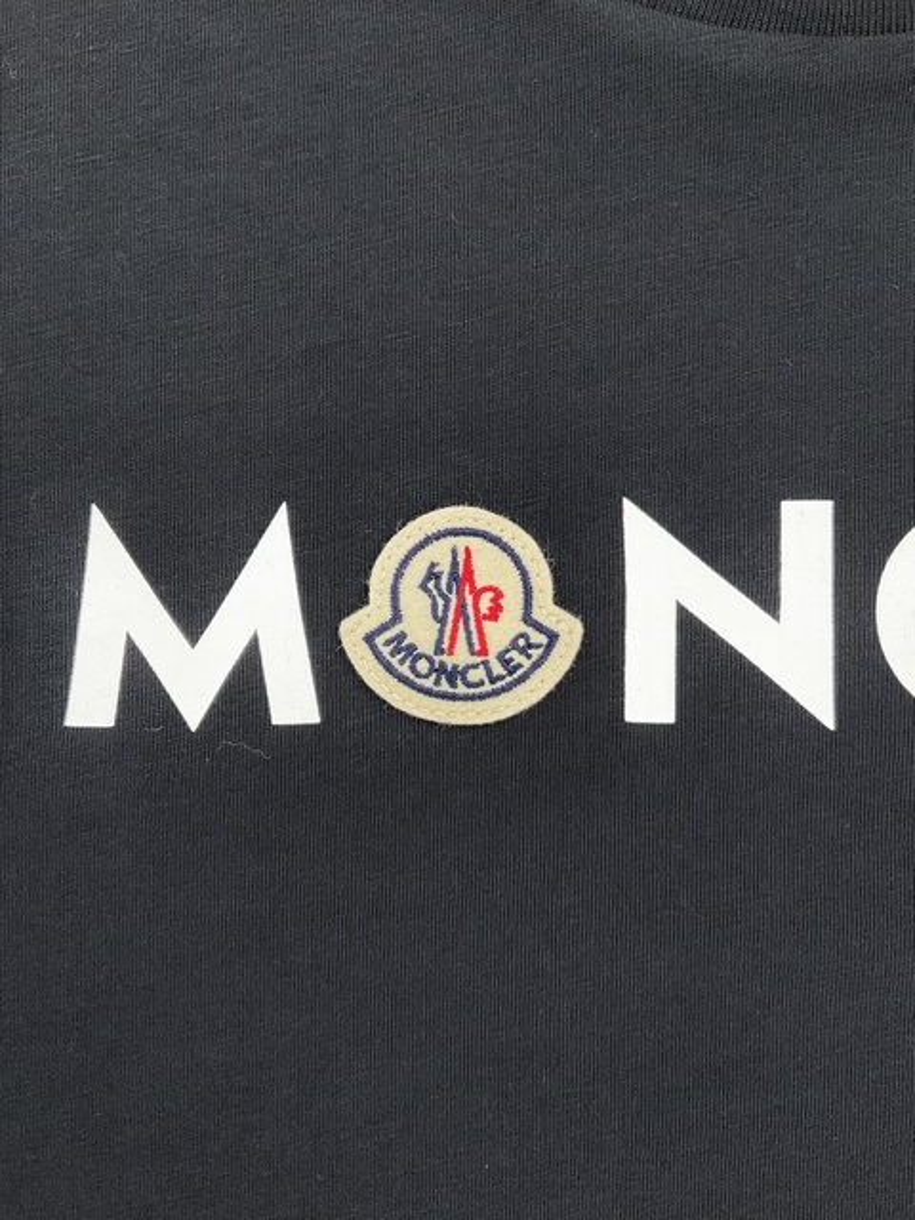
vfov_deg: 61.7
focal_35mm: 29
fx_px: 1022
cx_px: 458
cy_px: 610
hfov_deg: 48.2
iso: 40
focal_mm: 3
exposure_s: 1/120
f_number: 1.8
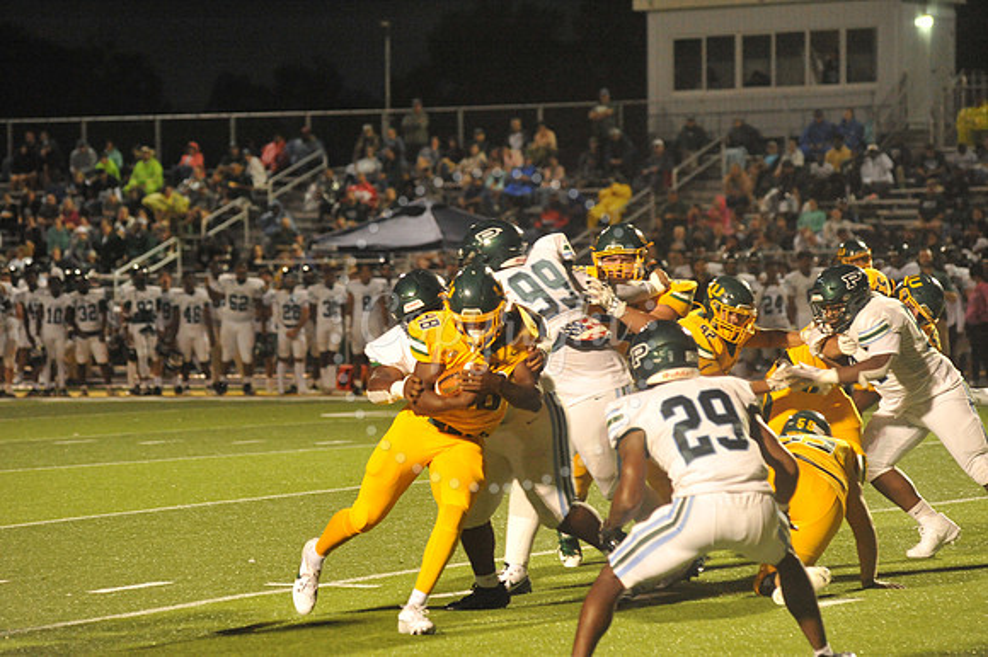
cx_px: 494
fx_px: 4663
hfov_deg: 12.1
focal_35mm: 170
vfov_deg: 8.1
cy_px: 328
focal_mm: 170
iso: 6400
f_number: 5
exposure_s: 1/250
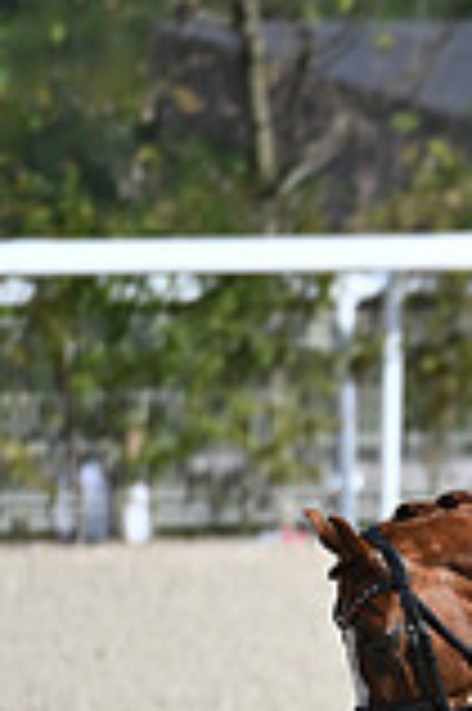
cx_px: 966
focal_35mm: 1467
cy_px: 601
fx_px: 28912
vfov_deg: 1.4
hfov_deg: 0.9
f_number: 4.5
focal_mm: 400
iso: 250
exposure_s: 1/1600
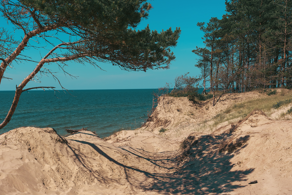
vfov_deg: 29.2
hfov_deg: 42.4
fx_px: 373
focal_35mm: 46
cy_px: 84
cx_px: 108
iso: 100
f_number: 7.1
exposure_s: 1/1000
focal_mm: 35
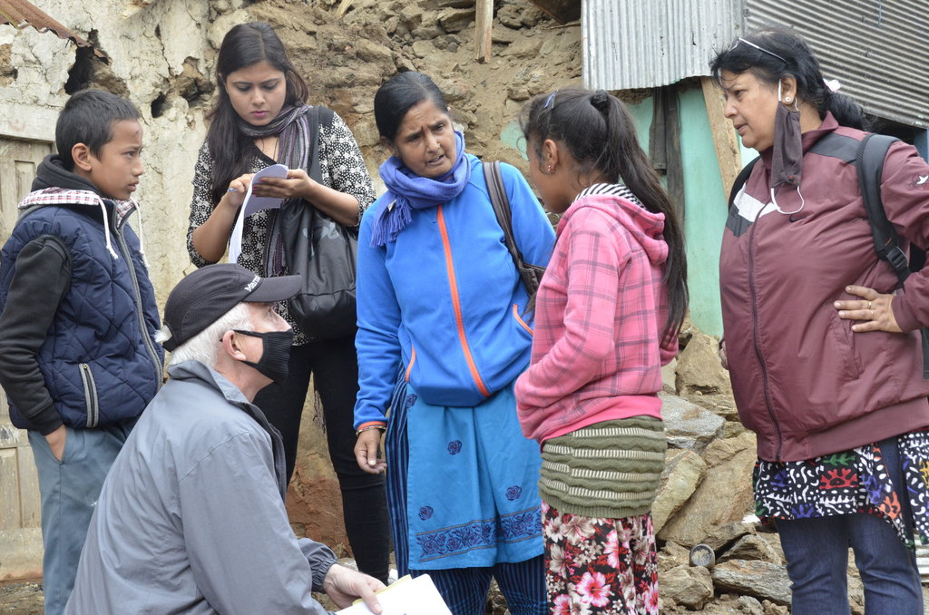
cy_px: 308
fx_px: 1699
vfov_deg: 20.5
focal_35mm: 66
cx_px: 464
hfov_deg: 30.6
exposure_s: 1/400
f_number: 10
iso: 1600
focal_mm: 44
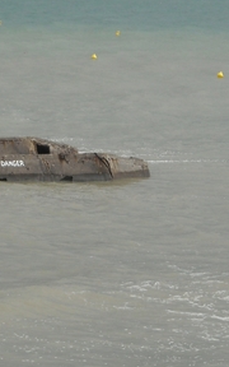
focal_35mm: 232
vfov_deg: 9.0
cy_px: 153
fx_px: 2317
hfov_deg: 5.6
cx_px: 14
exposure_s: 1/250
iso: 124
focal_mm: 17.1
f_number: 9.3
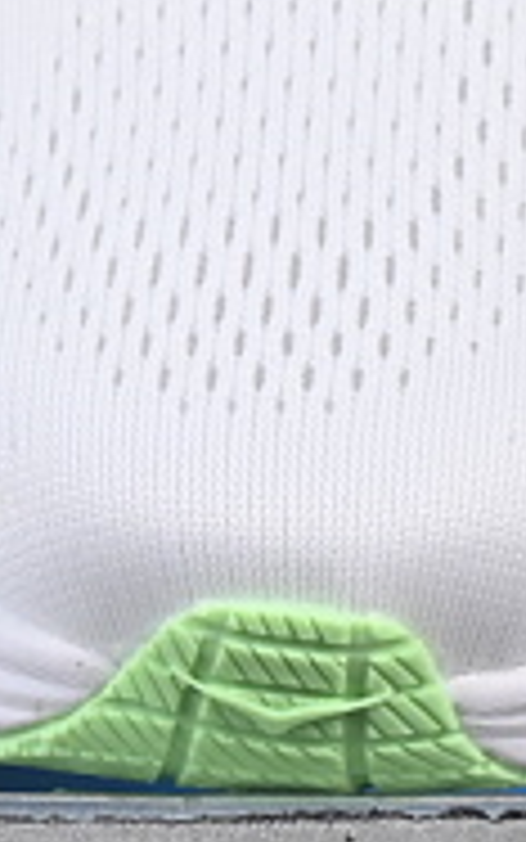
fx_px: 10130
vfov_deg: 4.7
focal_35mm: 442
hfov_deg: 3.0
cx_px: -274
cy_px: -216
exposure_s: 1/80
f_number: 8
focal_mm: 50
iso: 160
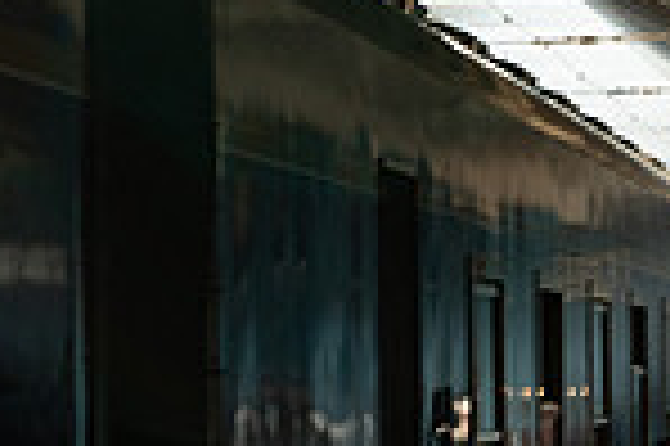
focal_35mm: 218
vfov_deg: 6.3
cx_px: 746
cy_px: 237
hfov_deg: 9.4
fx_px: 4053
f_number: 6.3
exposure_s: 1/100
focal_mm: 56
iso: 320
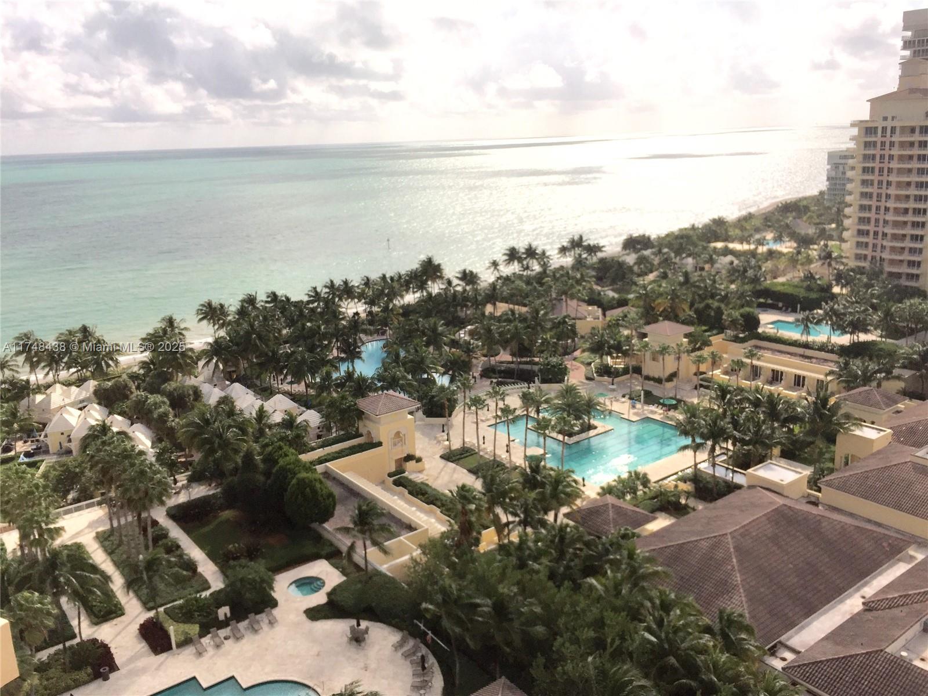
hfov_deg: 61.7
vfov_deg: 48.2
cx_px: 464
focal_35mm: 29
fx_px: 777
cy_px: 348
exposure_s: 1/6623
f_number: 2.2
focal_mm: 4.15
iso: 32
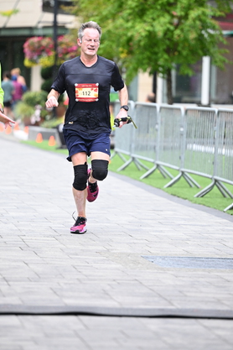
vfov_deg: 10.4
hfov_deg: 6.9
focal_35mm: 198
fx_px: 1922
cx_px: 107
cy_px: 142
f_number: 2.8
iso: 1250
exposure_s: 1/1250
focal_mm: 150
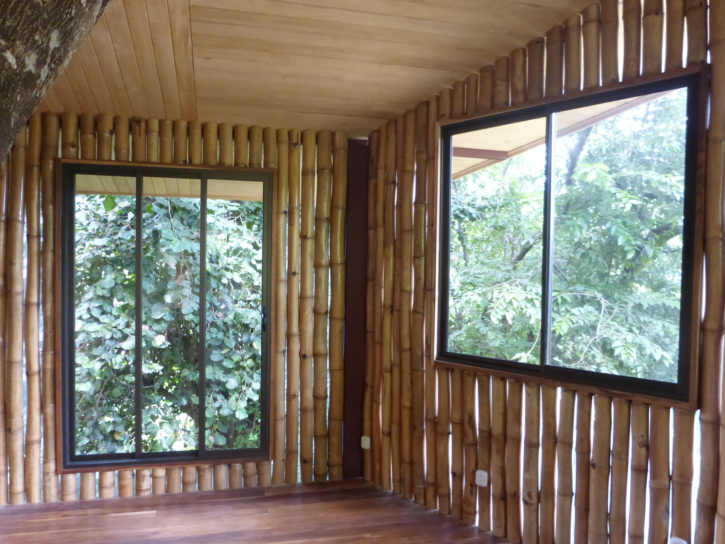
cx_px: 359
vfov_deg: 53.0
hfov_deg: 67.3
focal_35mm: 26
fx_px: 544
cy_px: 280
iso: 400
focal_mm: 4.3
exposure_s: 1/20
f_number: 3.3
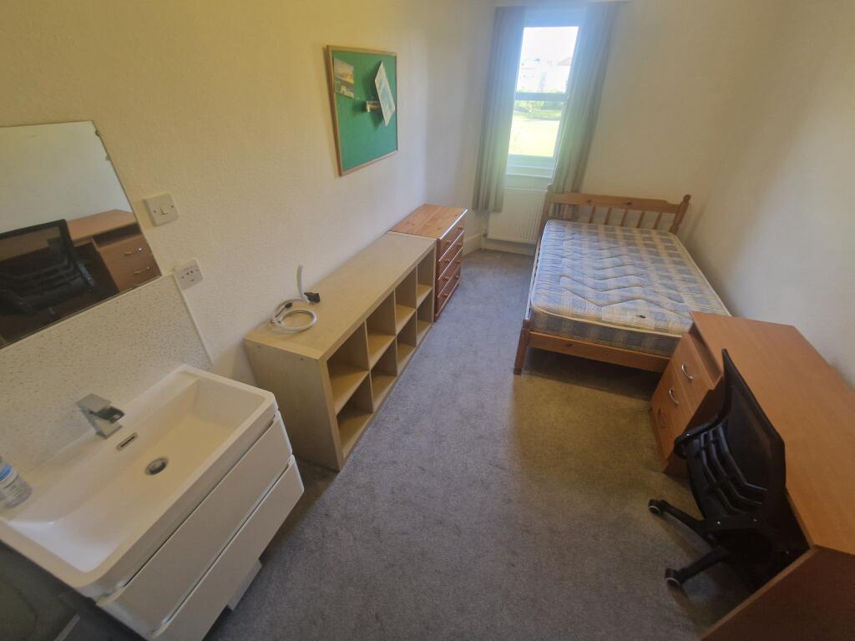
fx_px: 321
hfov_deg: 106.2
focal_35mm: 13
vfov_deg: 89.9
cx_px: 428
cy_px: 320
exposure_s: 1/50
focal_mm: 2.2
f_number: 2.2
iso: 250
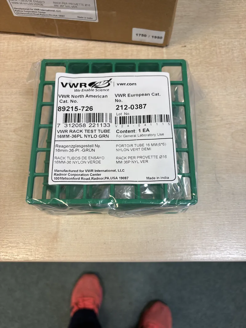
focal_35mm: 26
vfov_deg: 67.3
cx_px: 123
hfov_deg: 53.1
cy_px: 164
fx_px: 246
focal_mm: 5.96
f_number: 1.6
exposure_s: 1/100
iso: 64
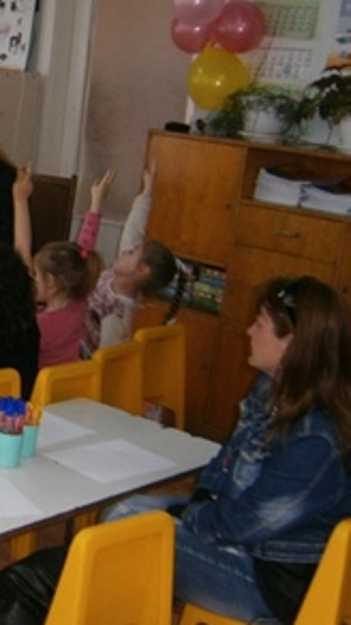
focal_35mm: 62
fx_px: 1027
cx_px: -154
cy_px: 304
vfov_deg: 33.8
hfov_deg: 17.7
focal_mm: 4.7
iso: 125
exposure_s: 1/30
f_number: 2.8
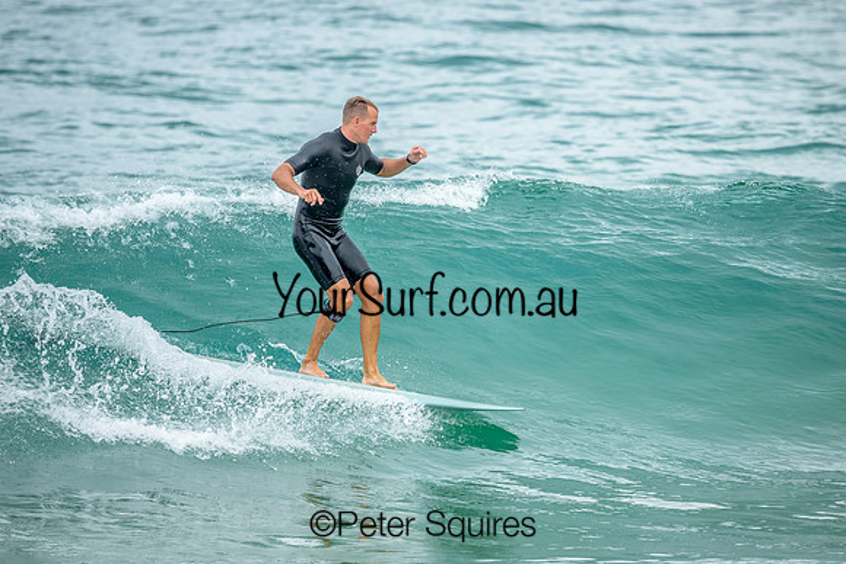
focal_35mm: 800
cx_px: 423
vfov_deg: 1.7
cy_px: 282
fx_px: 18804
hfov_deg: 2.6
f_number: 6.3
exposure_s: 1/2000
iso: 640
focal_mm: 800
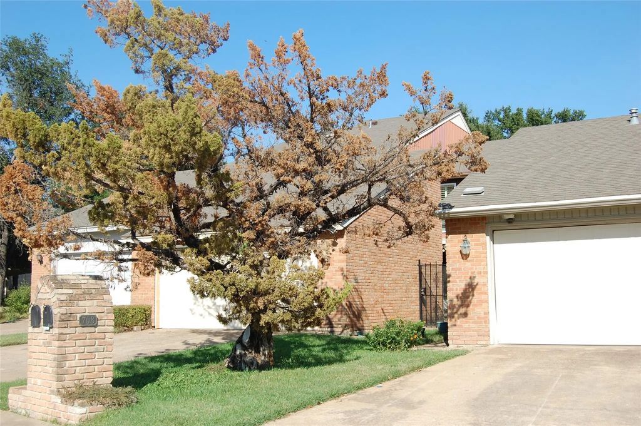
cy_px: 213
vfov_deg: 34.2
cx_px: 320
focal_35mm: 39
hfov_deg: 49.6
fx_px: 694
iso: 200
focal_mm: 26
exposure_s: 1/320
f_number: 9
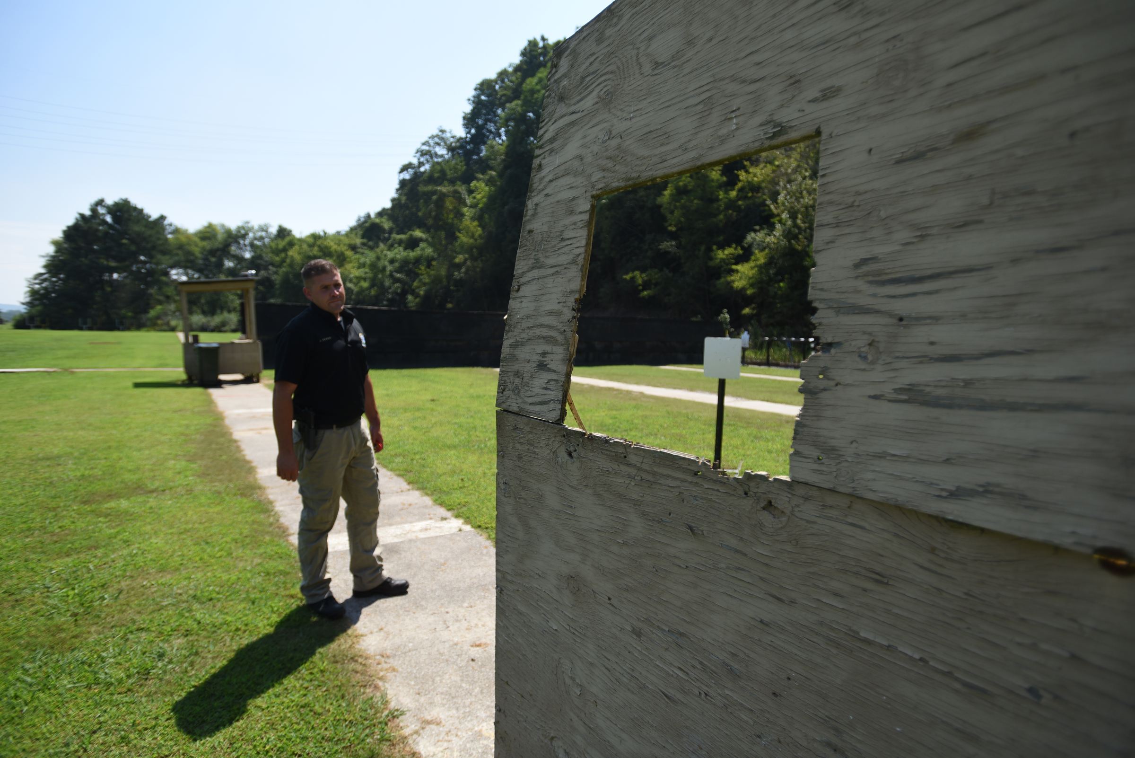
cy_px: 379
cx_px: 568
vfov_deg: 62.0
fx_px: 631
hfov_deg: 84.0
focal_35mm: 20
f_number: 2.8
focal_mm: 20
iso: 125
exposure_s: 1/2000
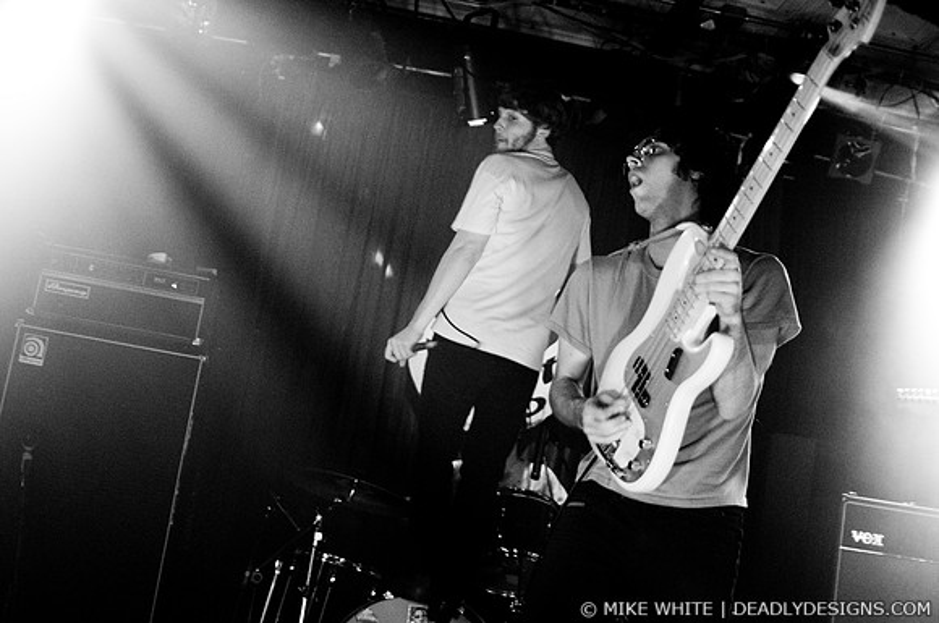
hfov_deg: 43.7
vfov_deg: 29.8
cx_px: 470
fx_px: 1172
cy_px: 312
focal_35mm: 45
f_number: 1.6
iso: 800
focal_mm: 30
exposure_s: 1/80
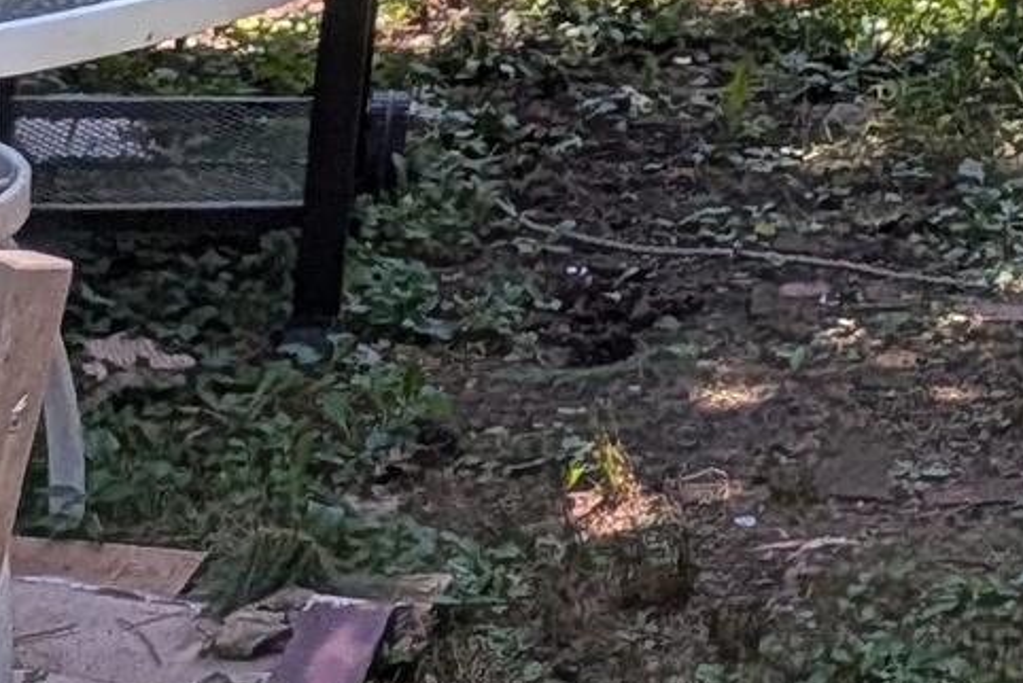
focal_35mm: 159
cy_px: -1474
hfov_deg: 11.1
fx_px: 4521
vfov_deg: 7.5
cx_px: 2341
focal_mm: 4.53
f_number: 1.7
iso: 32
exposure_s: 1/1221
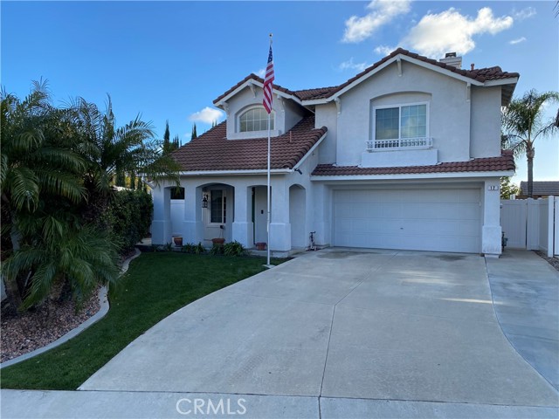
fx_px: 420
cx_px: 280
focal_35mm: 26
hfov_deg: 67.3
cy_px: 210
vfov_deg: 53.1
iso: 32
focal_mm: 4.25
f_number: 1.8
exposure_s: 1/949
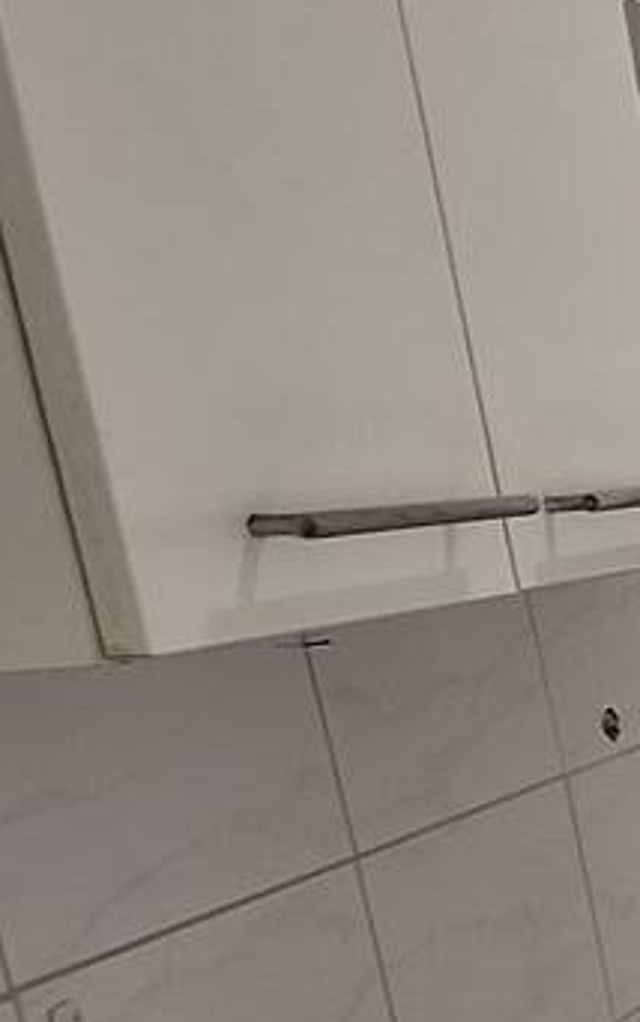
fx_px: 1617
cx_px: 1908
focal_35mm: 58
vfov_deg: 34.5
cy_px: 741
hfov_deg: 11.6
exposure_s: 1/40
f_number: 2.2
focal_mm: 1.74
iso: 100
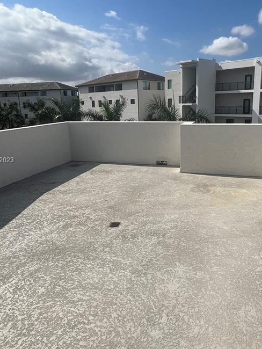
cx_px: 157
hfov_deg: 56.4
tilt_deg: -12.9
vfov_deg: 71.5
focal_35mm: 24
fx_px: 242
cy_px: 161
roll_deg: -0.3
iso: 32
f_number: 1.8
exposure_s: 1/4065
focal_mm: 1.57
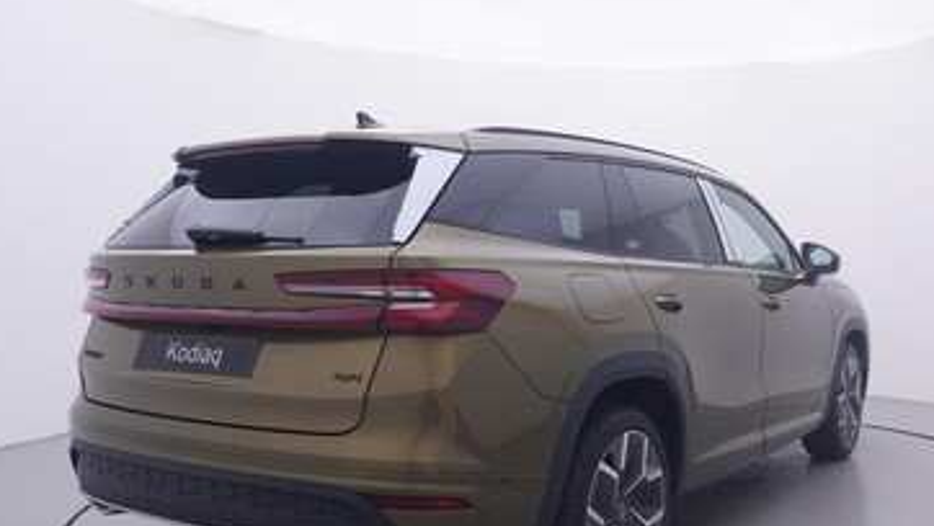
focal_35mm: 36
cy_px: 308
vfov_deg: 33.0
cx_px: 610
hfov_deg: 54.6
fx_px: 887
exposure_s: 1/80
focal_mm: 15
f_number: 5
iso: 200
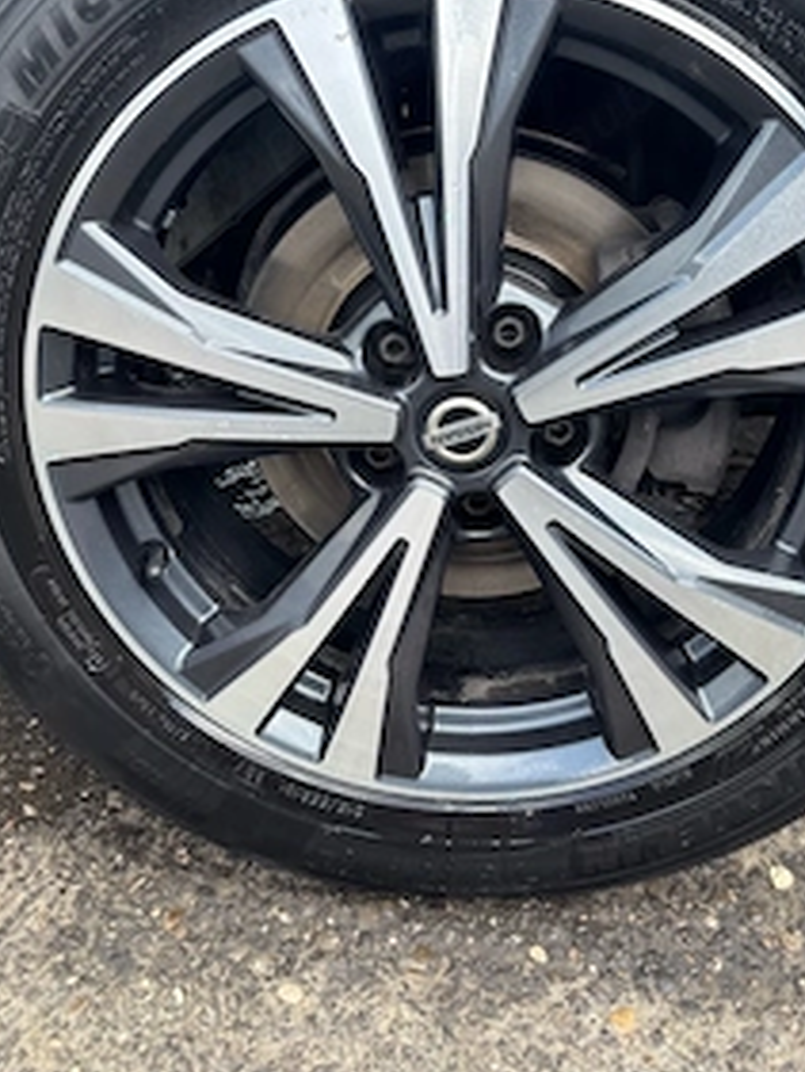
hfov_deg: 38.6
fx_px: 1146
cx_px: 458
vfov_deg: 49.7
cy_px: 412
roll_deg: -1.3
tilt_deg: -21.5
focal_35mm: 37
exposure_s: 1/324
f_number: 1.6
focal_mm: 5.96
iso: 50
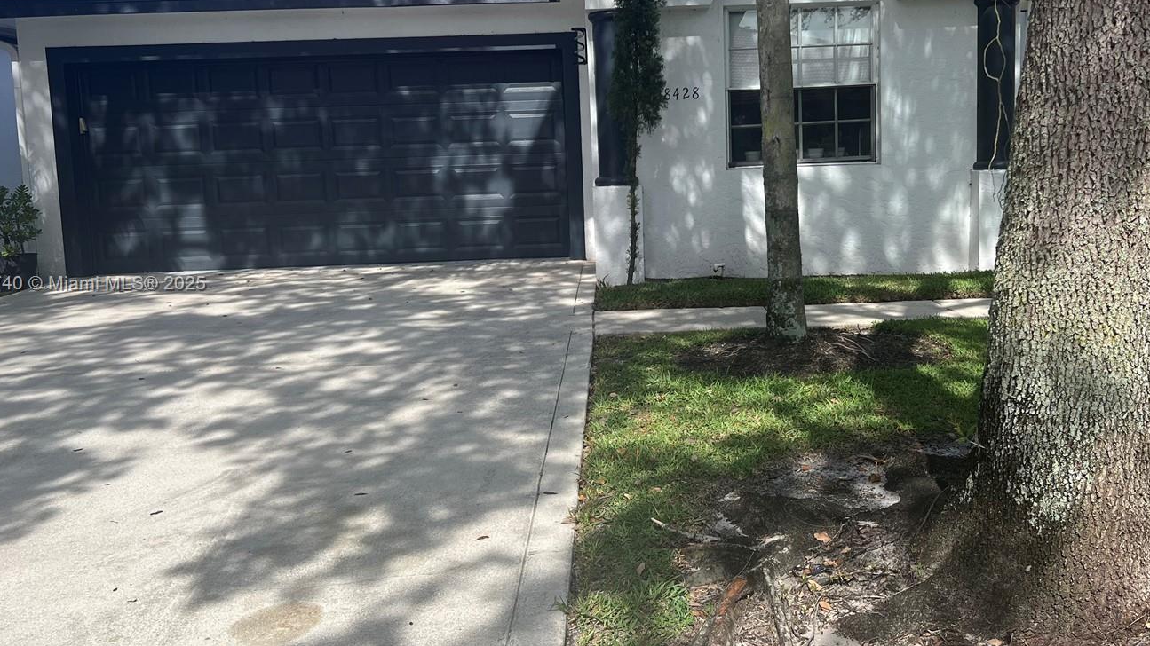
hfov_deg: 56.5
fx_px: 1067
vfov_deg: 33.7
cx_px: 632
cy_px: 285
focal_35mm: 35
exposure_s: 1/2994
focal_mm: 5.7
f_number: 1.5
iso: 50
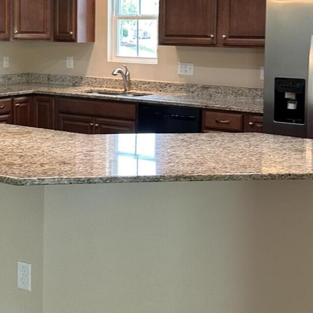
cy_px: 67
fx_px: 685
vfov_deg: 25.3
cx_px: 105
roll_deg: -2.1
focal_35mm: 67
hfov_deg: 25.6
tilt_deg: -3.2
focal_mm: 6.86
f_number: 1.78
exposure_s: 1/60
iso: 160
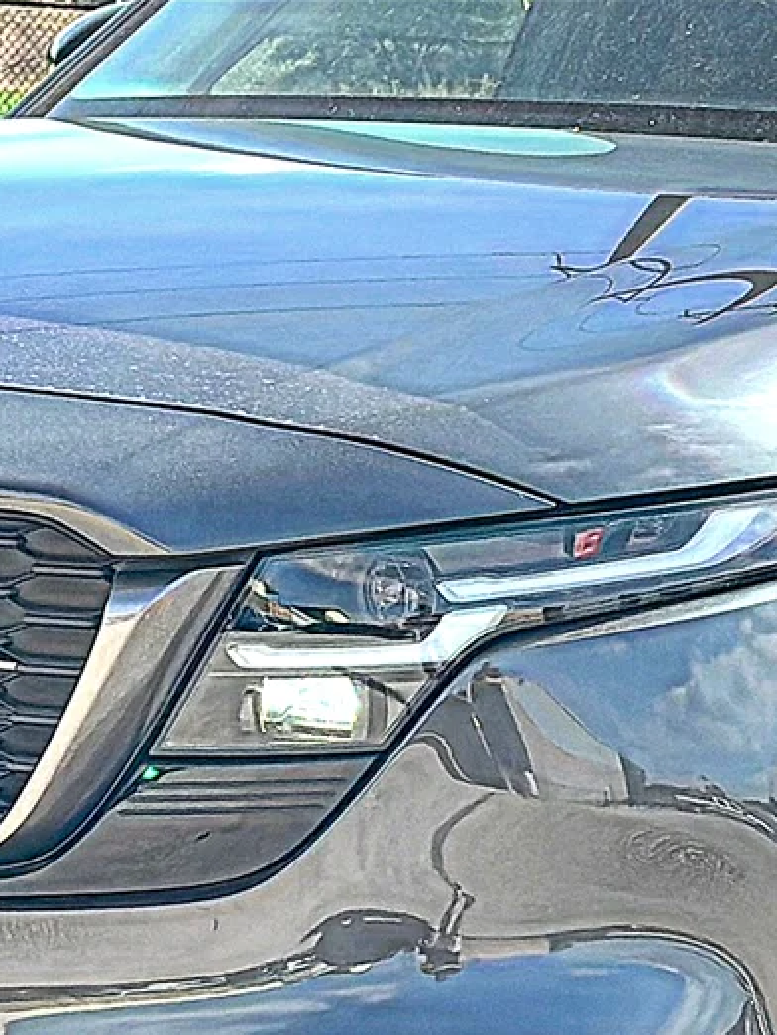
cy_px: 518
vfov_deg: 14.7
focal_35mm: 134
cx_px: 551
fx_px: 4007
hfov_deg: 11.1
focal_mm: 6.86
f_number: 1.78
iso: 100
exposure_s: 1/4049
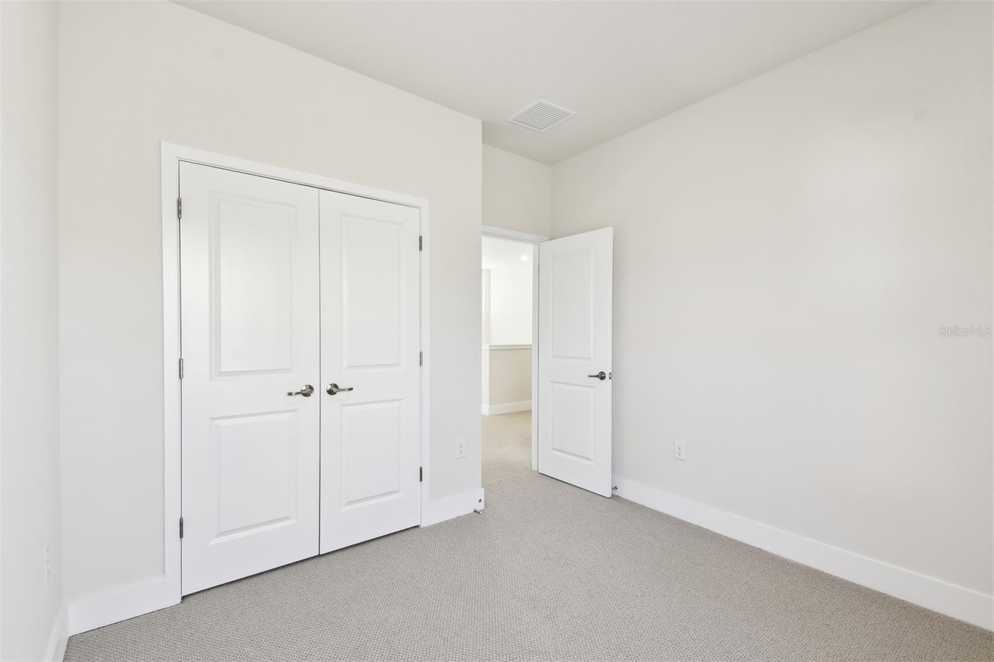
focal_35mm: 15
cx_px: 497
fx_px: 414
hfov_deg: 100.4
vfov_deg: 77.3
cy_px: 331
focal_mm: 10
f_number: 7.1
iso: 100
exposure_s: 1/6
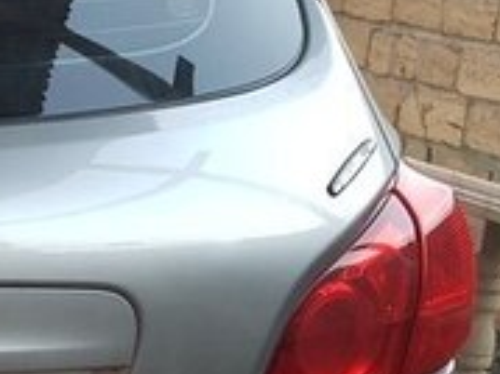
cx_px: -355
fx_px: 1386
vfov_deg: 15.2
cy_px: 325
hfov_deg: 17.3
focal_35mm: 96
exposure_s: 1/50
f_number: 1.7
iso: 200
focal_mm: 4.2
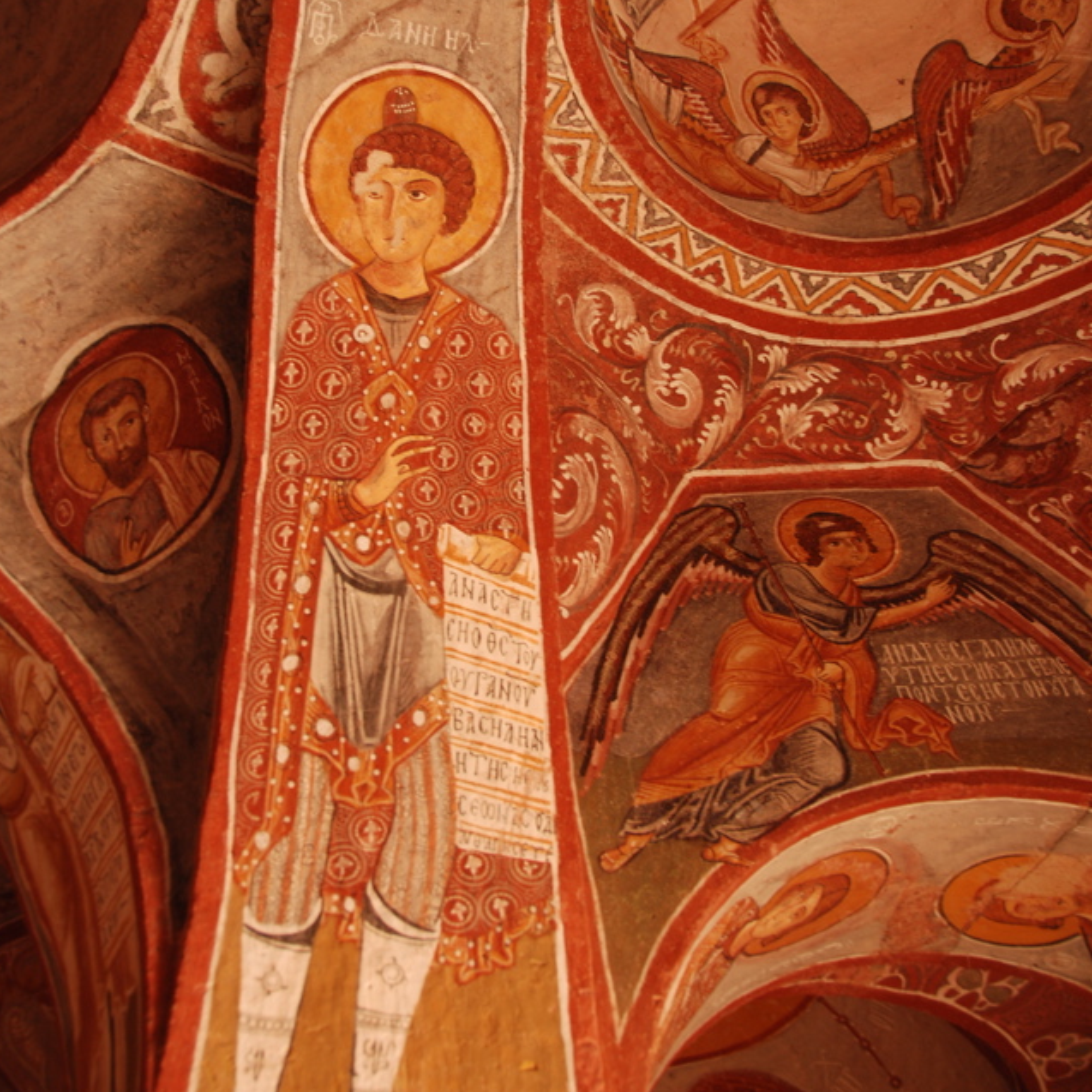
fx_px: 1463
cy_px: 457
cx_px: 507
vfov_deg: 40.8
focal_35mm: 41
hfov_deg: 40.9
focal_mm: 20
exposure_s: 1/15
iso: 200
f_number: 3.8
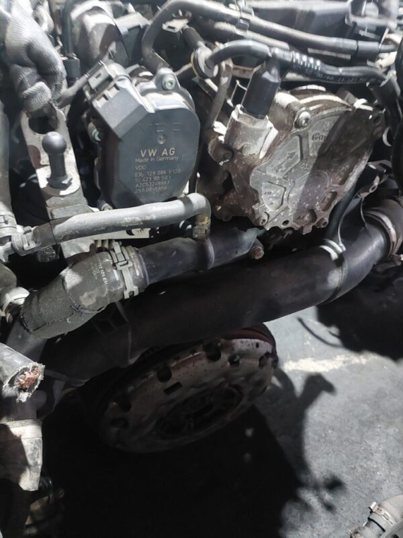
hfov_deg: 54.9
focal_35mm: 25
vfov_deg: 69.4
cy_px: 269
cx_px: 202
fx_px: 388
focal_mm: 5.23
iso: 640
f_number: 1.8
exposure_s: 1/14
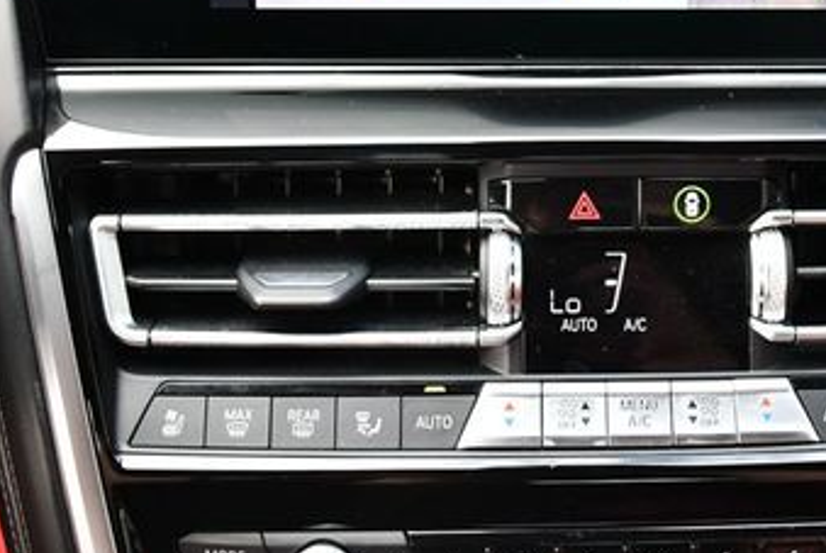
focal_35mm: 68
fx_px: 1562
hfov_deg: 29.3
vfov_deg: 19.7
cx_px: 580
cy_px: 56
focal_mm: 18
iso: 800
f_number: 3.5
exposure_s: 1/250
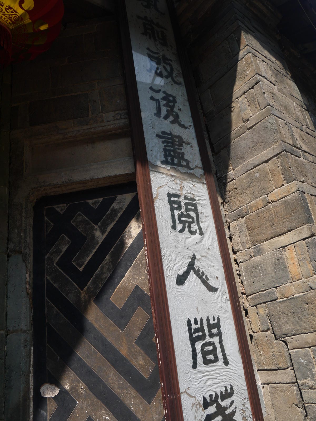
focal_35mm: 28
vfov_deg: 63.4
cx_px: 158
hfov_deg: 49.7
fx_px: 341
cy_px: 210
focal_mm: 14
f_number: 6.3
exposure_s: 1/320
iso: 160
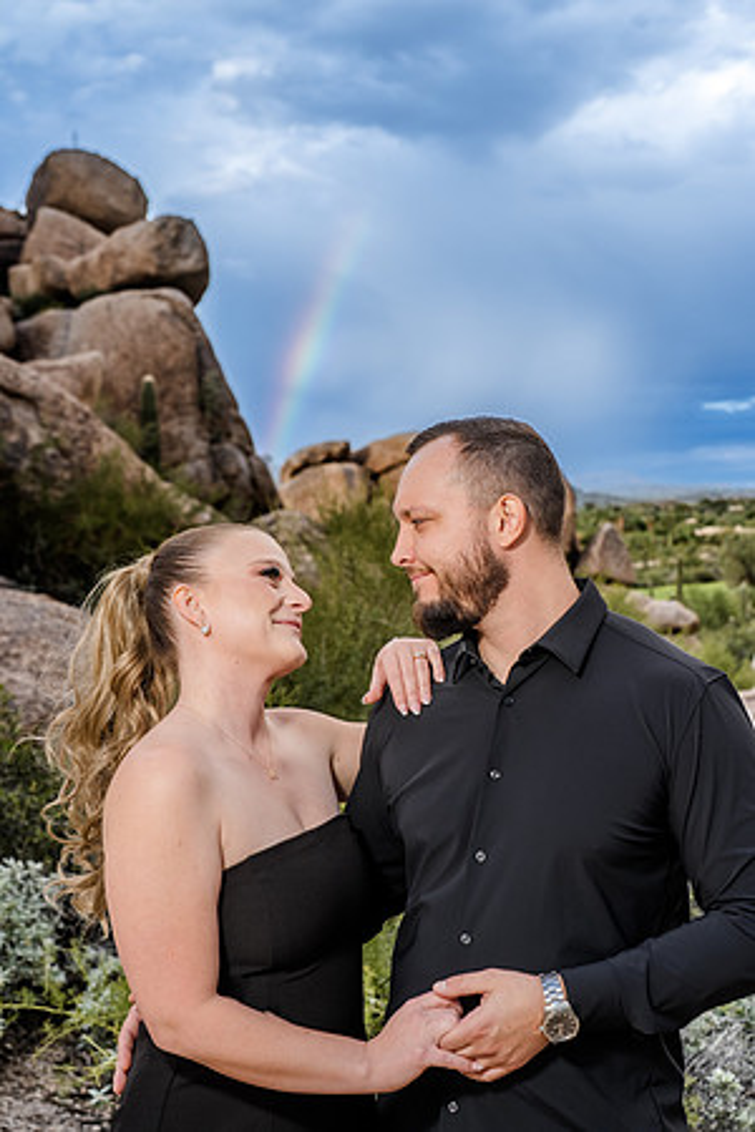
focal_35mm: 45
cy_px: 566
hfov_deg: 29.9
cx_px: 378
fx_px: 1416
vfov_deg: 43.6
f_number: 5.6
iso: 200
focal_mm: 45
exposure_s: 1/250
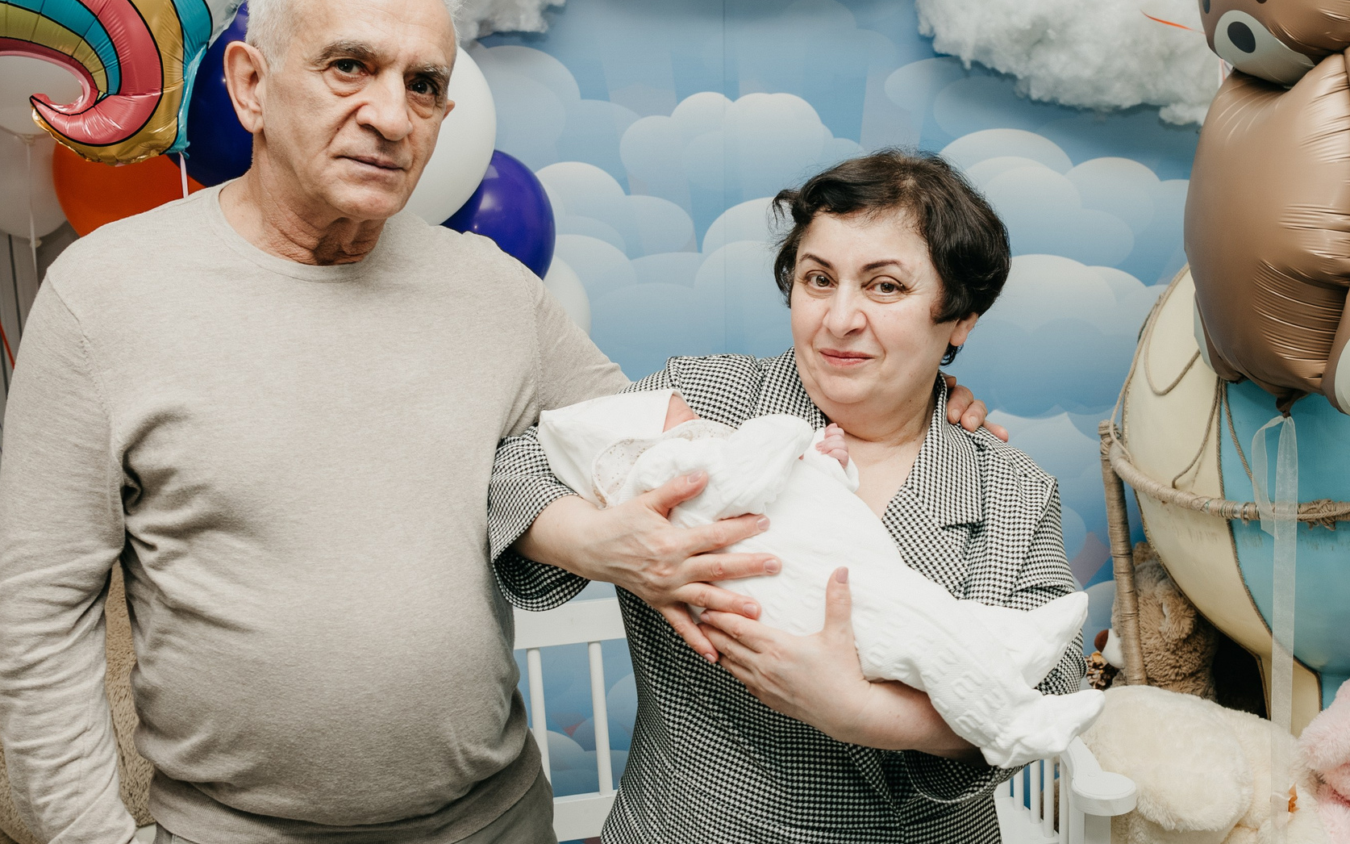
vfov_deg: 30.5
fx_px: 1545
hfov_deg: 46.6
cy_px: 494
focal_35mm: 42
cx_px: 870
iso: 160
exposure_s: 1/160
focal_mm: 24
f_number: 4.5
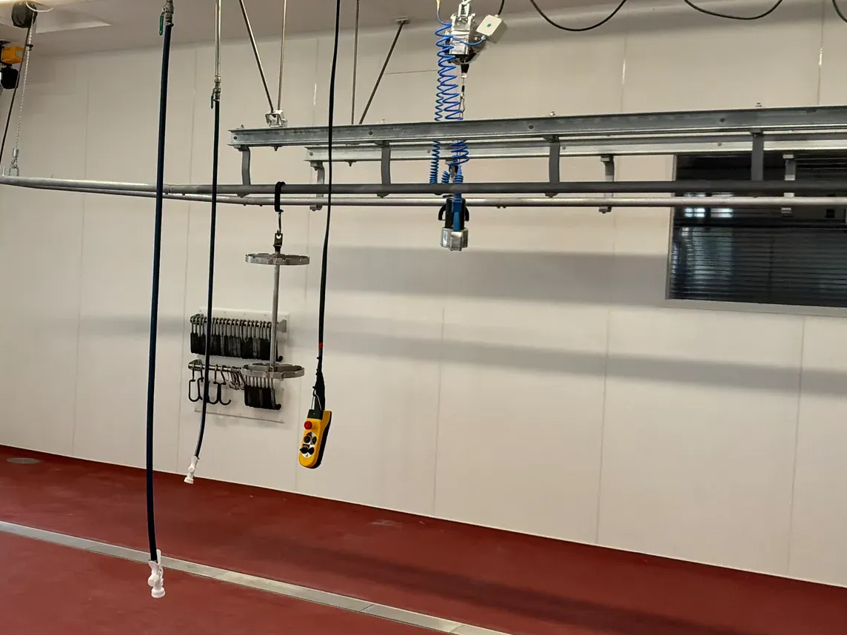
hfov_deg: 39.1
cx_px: 184
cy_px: 304
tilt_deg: -1.1
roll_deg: -2.0
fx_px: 1150
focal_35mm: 47
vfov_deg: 30.9
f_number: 1.8
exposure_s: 1/94
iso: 64
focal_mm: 3
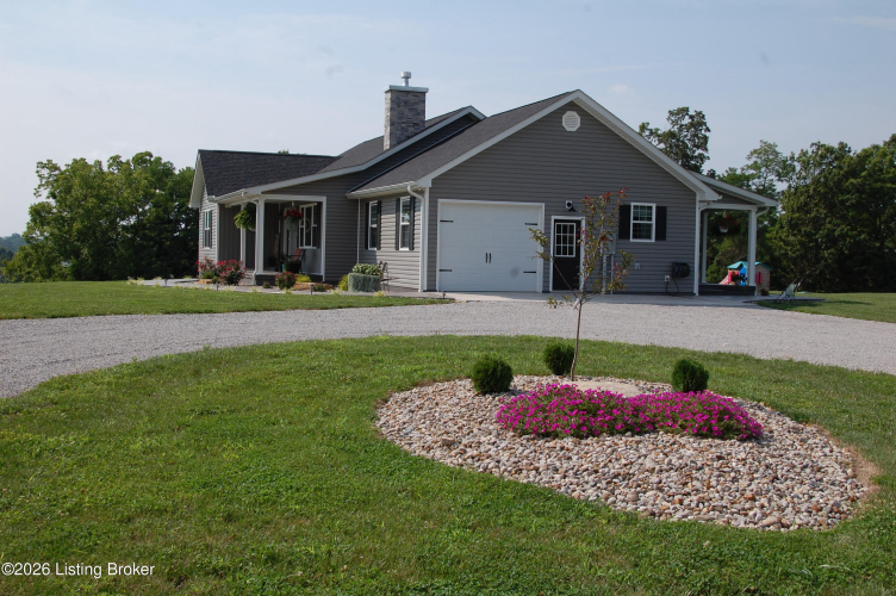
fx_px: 970
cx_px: 448
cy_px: 298
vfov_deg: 34.1
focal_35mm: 39
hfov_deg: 49.6
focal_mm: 26
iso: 200
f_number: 9
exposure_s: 1/320
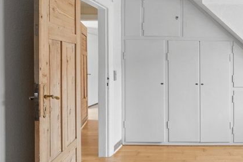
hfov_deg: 50.3
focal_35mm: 34
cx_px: 213
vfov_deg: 38.7
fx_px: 229
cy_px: 65
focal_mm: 12
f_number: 8
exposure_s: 1/50
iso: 800
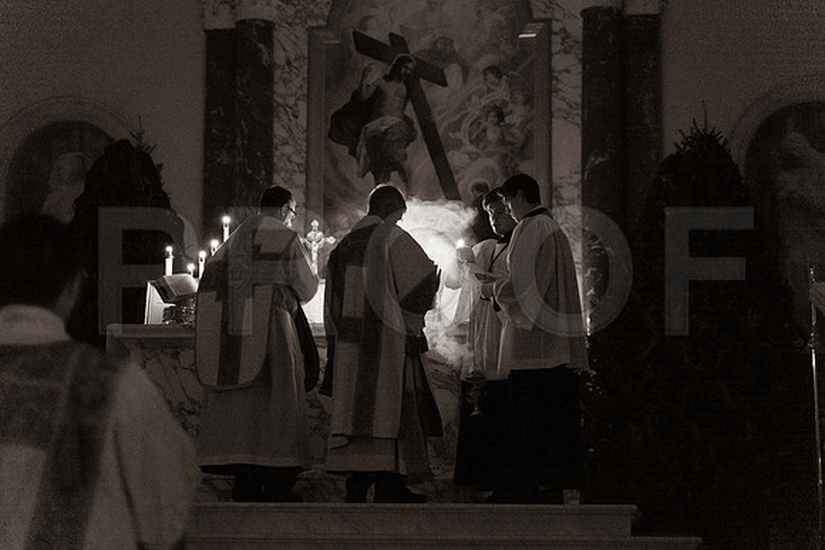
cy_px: 275
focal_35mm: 75
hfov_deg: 27.0
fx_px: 1719
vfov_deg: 18.2
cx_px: 412
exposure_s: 1/100
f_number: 2.8
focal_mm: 75
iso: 12800
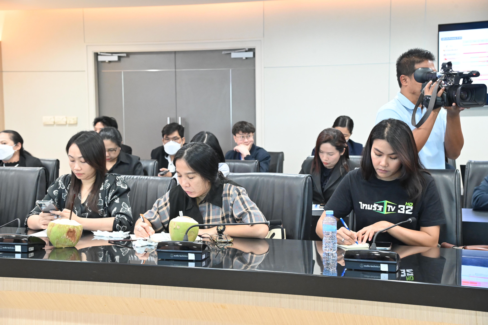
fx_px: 881
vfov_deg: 20.9
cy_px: 162
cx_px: 244
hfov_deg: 31.0
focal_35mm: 65
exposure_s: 1/100
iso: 5600
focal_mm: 65
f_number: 7.1
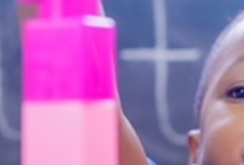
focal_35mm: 146
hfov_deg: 14.0
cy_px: 186
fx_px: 992
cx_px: 139
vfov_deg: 9.4
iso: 1600
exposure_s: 1/160
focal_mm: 35
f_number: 2.8
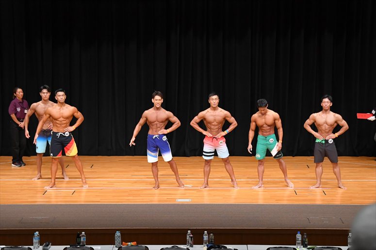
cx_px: 188
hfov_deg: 17.5
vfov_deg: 11.7
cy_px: 125
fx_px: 1221
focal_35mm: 117
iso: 4000
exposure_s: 1/400
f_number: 5.6
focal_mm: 78
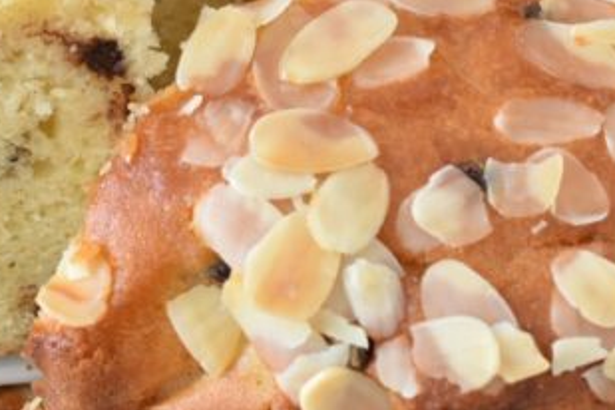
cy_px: 94
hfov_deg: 11.7
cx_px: 113
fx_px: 2989
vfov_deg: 7.8
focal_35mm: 175
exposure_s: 1/25
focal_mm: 50
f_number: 6.3
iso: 1000
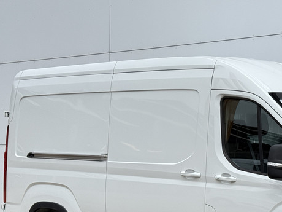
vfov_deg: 15.6
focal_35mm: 94
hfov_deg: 20.5
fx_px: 766
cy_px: 178
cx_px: 252
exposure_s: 1/1070
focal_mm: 6.76
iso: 64
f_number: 1.78
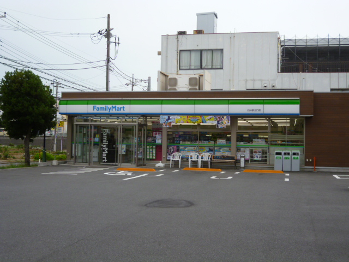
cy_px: 131
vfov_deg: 30.9
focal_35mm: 47
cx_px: 174
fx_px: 474
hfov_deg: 40.4
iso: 100
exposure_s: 1/320
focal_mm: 8.4
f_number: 3.4
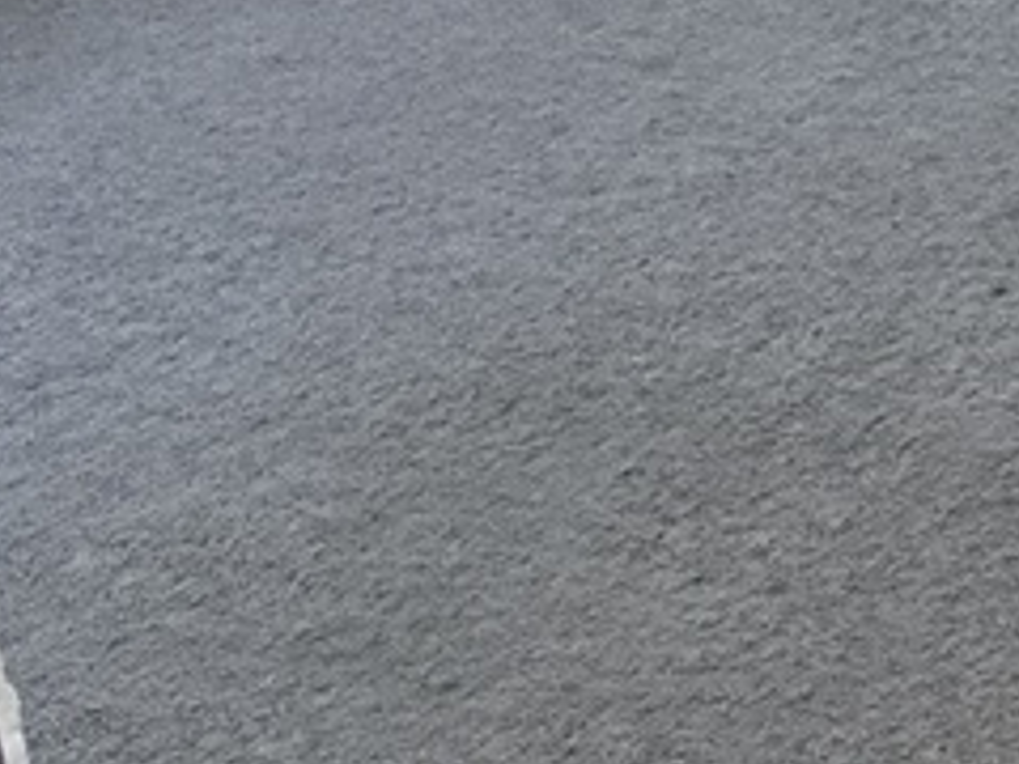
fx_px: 2473
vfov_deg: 12.2
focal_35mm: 84
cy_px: -1282
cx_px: 2046
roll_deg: -0.9
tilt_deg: +0.0
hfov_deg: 17.0
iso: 125
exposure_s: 1/99
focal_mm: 2.22
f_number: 2.2
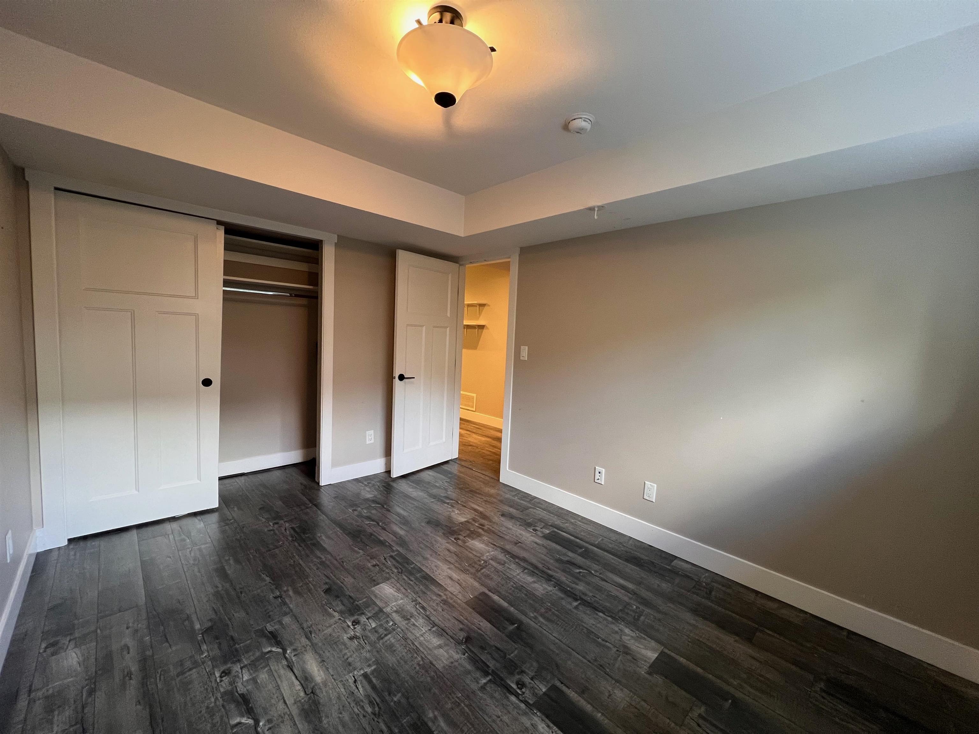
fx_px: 368
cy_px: 367
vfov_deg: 89.9
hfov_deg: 106.2
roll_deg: -2.8
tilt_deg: -5.7
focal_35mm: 13
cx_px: 490
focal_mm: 1.57
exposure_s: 1/60
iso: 250
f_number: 1.8
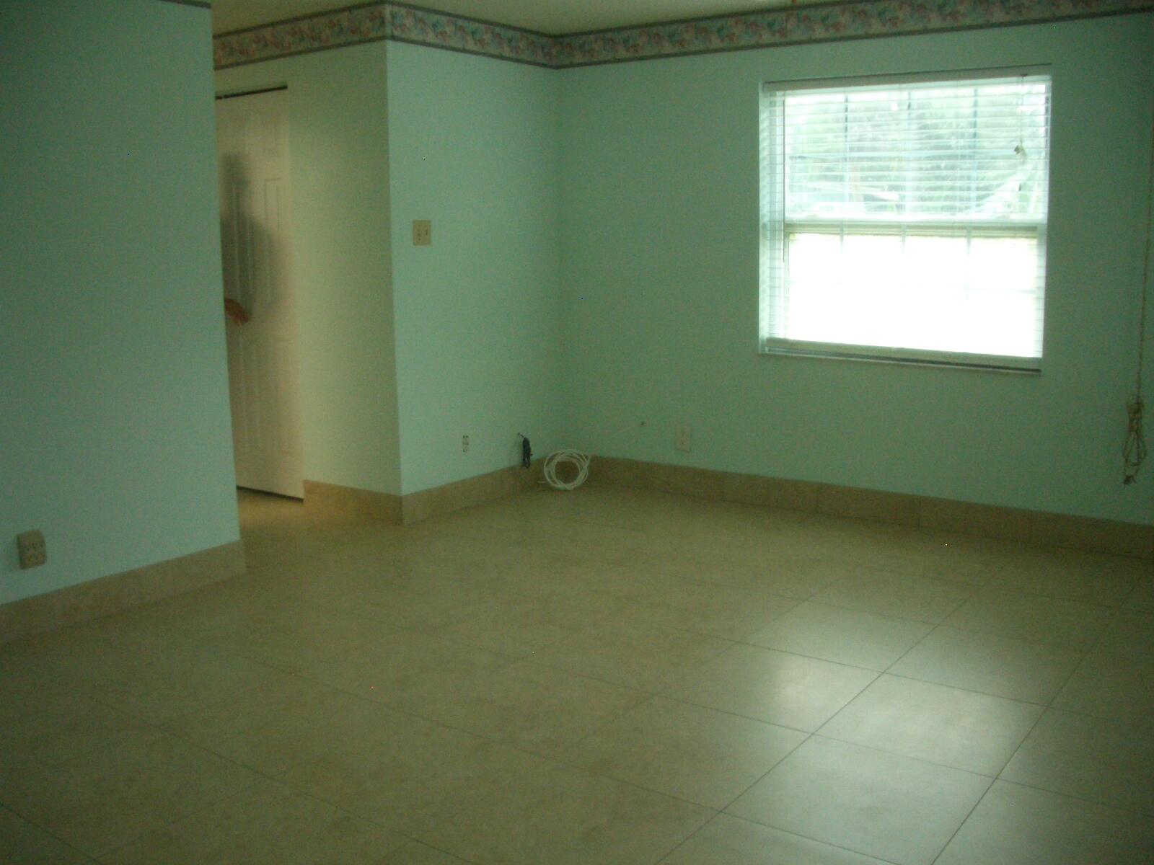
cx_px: 577
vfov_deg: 40.7
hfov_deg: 52.6
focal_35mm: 35
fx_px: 1167
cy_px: 432
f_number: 2.6
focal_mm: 5.8
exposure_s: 1/80
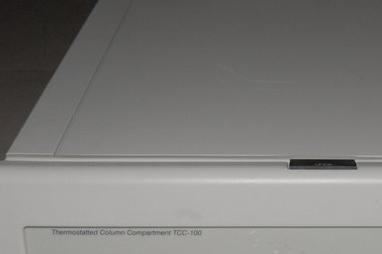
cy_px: 237
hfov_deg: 24.4
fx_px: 859
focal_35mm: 81
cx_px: 334
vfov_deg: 16.6
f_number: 10
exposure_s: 1/100
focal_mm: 26
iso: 800
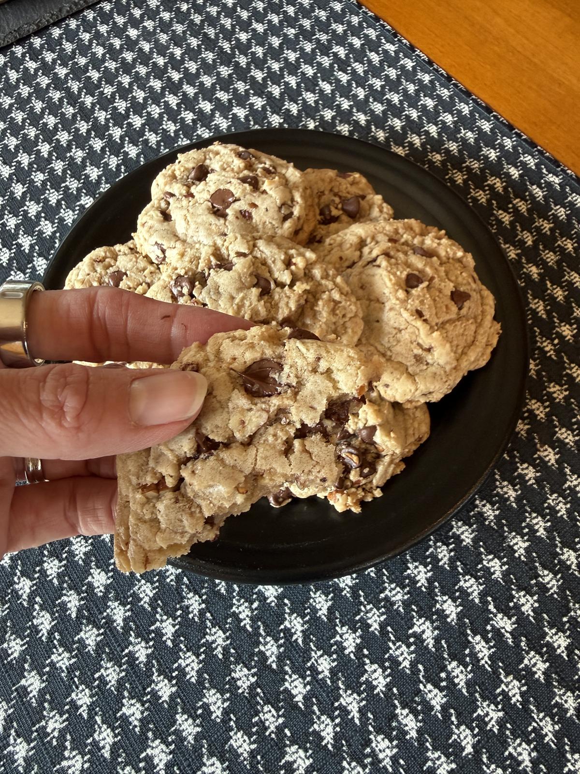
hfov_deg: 56.8
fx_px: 536
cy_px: 387
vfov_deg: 71.6
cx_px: 290
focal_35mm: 24
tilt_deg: -66.0
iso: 200
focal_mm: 2.22
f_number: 2.2
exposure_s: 1/120
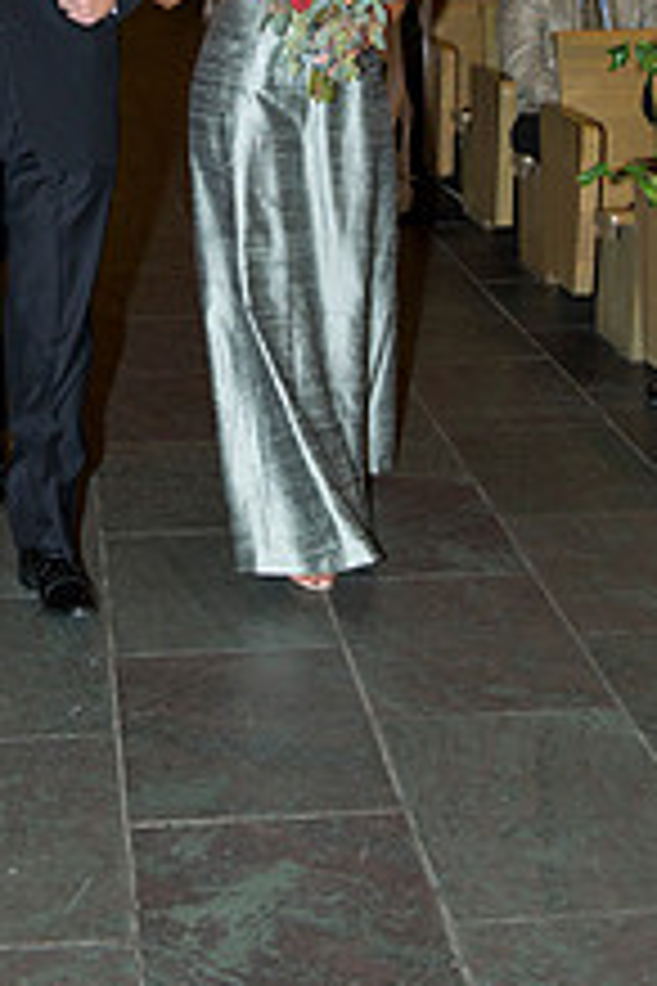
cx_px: 196
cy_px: 14
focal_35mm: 78
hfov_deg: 17.4
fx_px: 2135
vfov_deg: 24.8
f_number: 4
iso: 1600
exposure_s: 1/80
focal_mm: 38
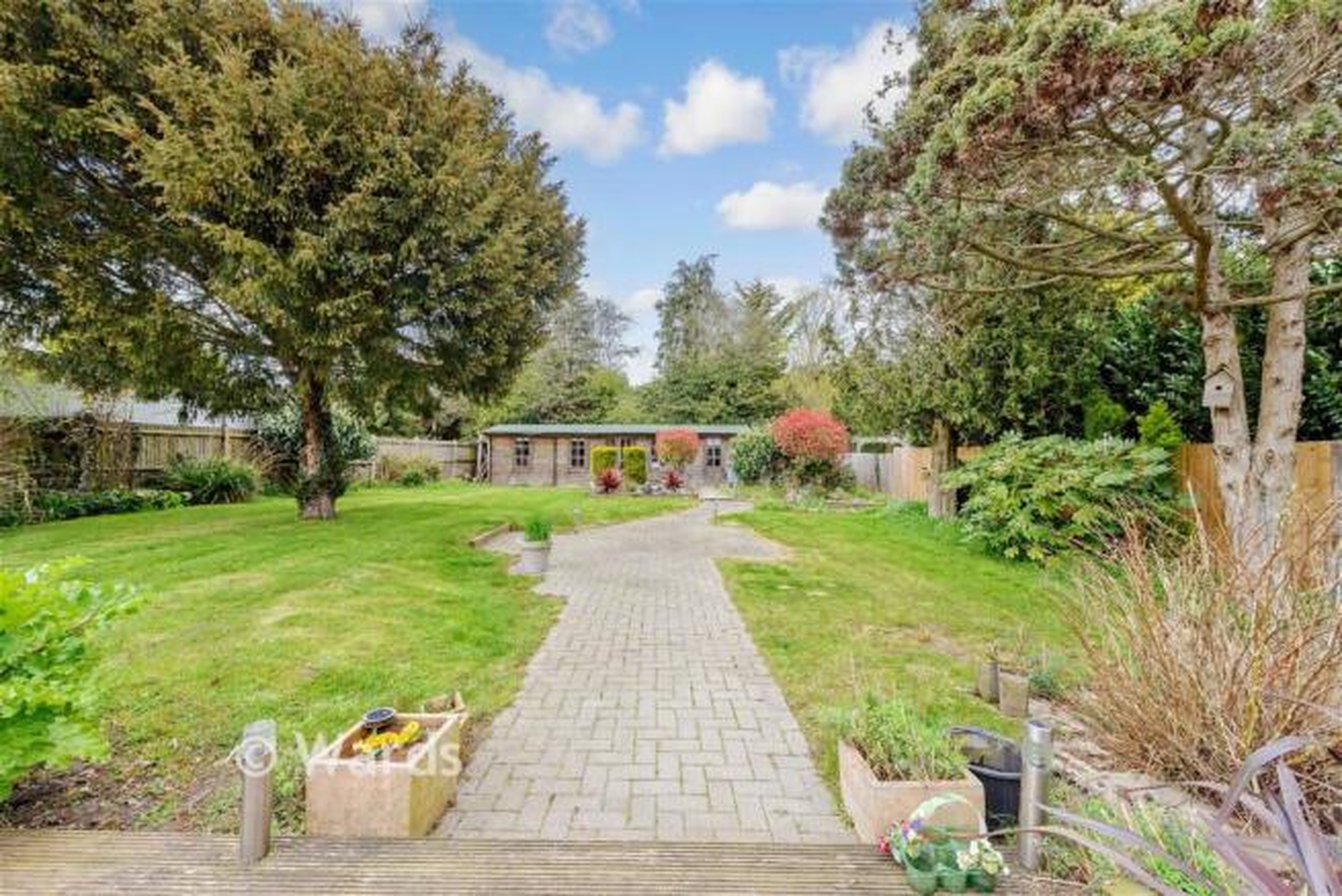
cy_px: 448
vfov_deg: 81.2
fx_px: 522
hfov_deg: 104.2
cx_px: 671
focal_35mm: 14
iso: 400
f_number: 8
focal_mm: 14
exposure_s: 1/200
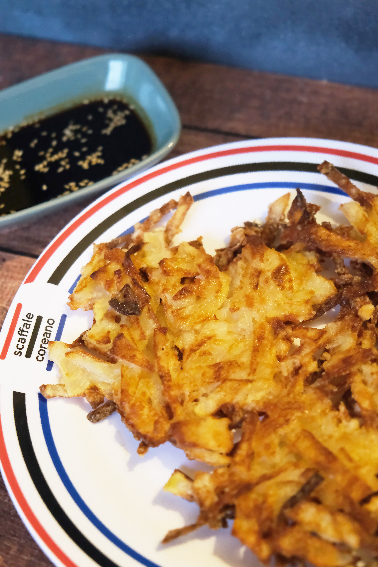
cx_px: 189
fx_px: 850
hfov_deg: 25.1
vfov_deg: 36.9
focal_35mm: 54
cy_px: 284
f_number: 3.6
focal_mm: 35.8
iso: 3200
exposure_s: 1/52
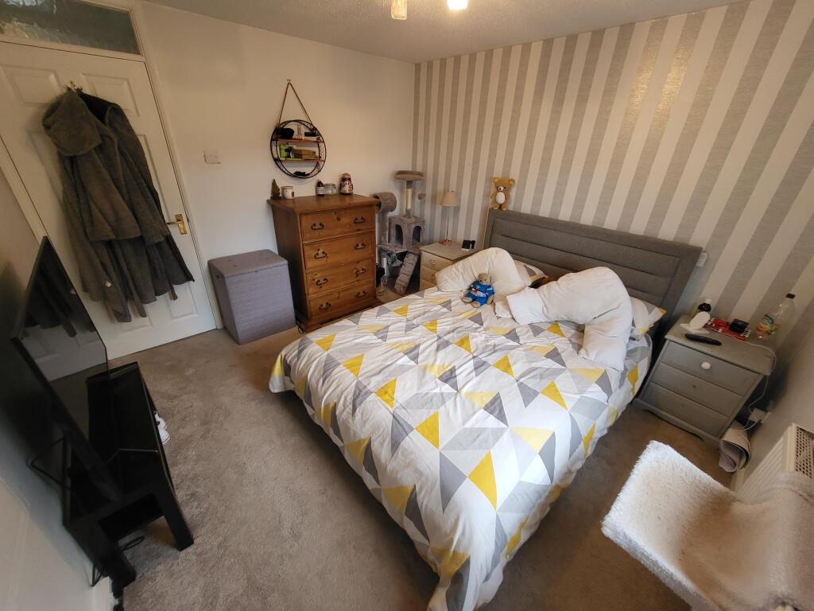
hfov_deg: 106.2
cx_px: 407
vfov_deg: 89.9
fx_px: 306
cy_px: 306
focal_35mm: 13
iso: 200
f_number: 2.2
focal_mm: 1.74
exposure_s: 1/50
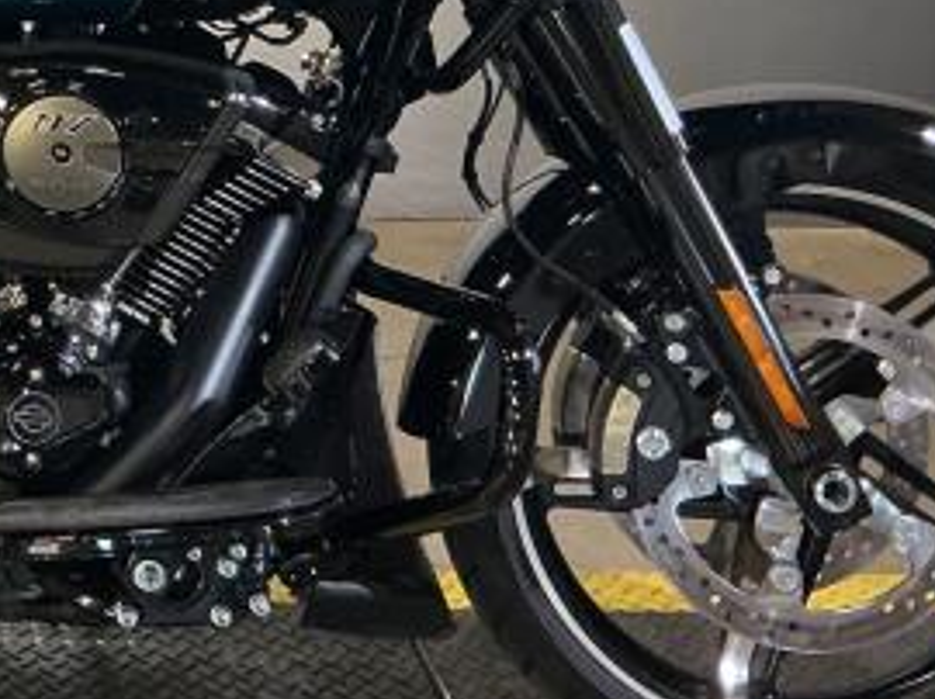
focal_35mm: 86
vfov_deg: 16.4
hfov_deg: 21.0
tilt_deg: -9.8
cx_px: -235
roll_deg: -0.6
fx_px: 2321
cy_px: -145
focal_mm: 3
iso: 100
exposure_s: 1/60
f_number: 1.8
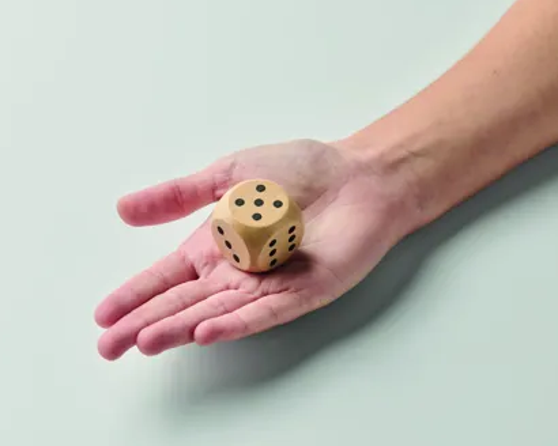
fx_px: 1982
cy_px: 221
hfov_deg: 16.0
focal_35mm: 120
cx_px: 242
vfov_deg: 12.9
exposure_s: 1/125
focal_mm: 105
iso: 100
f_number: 18
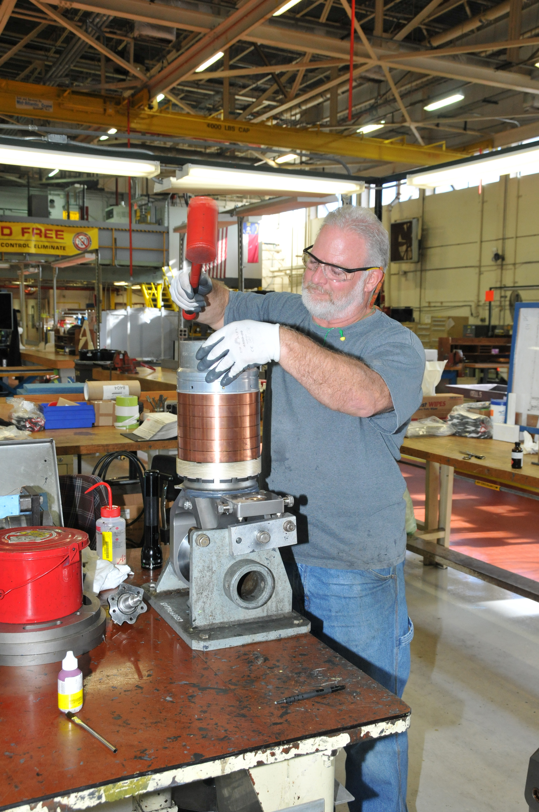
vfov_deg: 53.2
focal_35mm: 36
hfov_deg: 36.8
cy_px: 406
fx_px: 811
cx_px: 270
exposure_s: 1/60
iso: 800
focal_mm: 24
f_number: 7.1
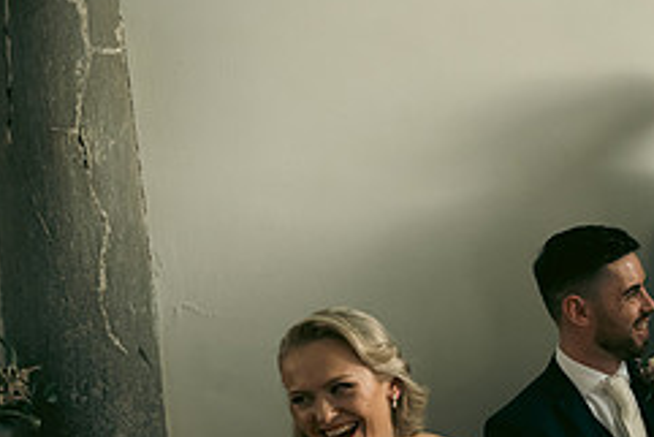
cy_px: 408
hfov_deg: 24.5
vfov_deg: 17.4
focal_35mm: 77
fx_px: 1400
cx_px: 722
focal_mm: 32
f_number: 3.5
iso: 800
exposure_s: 1/160
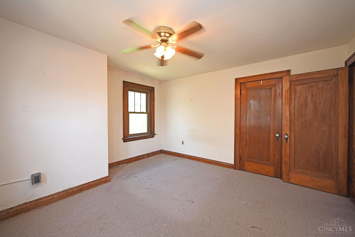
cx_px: 178
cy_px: 118
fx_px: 138
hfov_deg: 104.3
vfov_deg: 81.2
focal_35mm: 14
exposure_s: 1/60
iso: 640
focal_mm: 14
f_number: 4
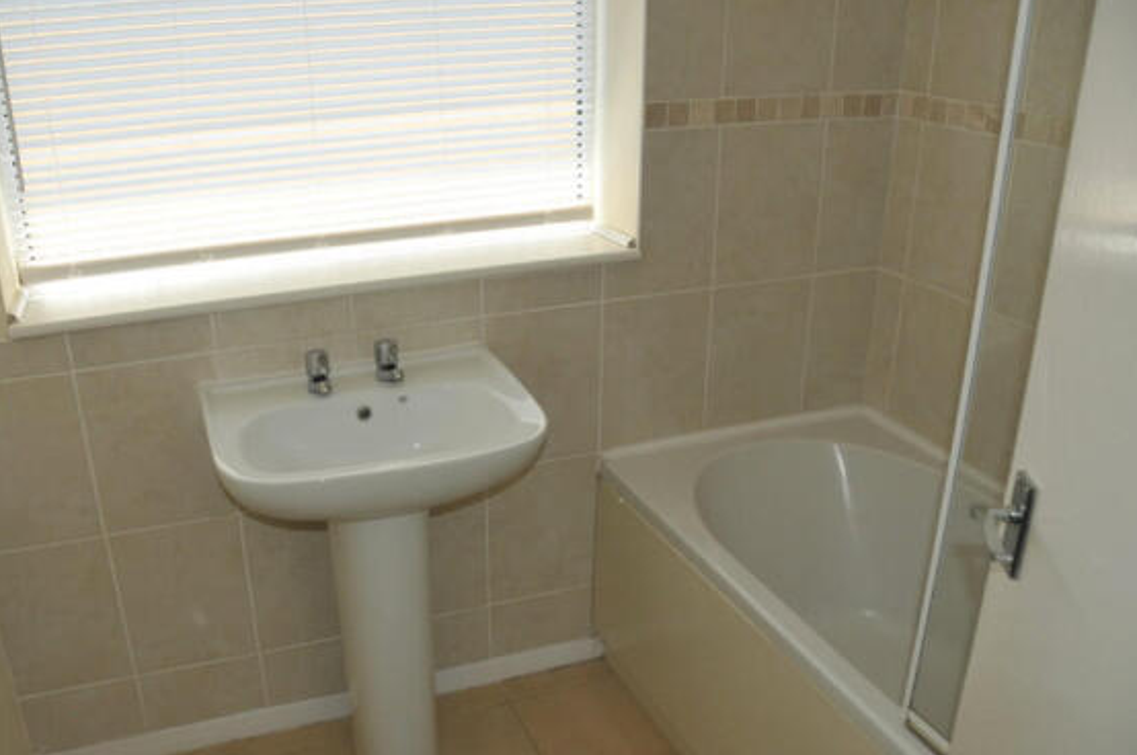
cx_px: 488
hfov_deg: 58.5
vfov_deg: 41.0
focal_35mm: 32
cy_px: 414
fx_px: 1009
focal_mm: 18
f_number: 4
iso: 200
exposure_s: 1/250
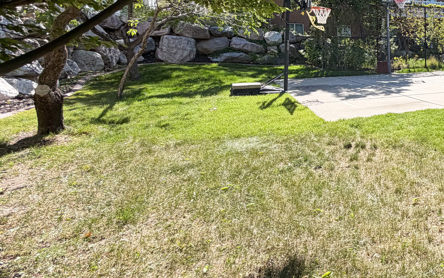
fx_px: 375
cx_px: 461
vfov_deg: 39.6
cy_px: 71
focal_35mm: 31
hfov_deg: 48.3
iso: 40
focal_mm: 2.22
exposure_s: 1/500
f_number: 2.2
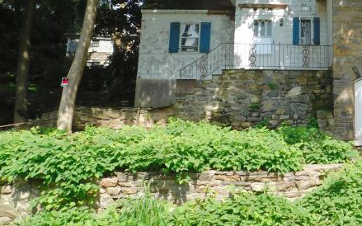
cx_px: 288
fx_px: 394
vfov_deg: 31.9
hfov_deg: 46.8
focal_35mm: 40
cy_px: 90
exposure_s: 1/800
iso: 125
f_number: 3
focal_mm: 4
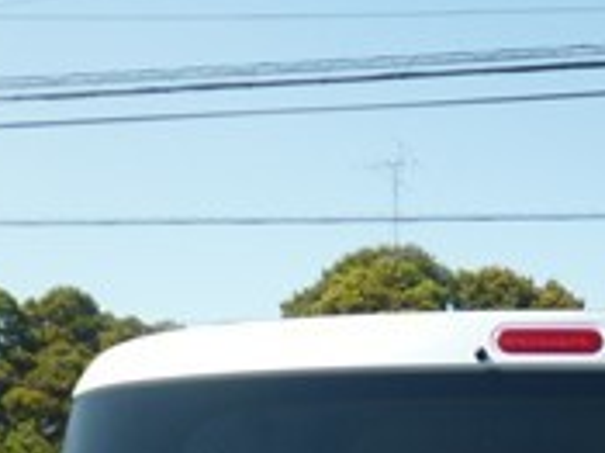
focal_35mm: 88
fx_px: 1537
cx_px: 557
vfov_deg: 14.7
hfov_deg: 21.7
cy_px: 806
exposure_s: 1/160
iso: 100
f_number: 9
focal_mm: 4.3
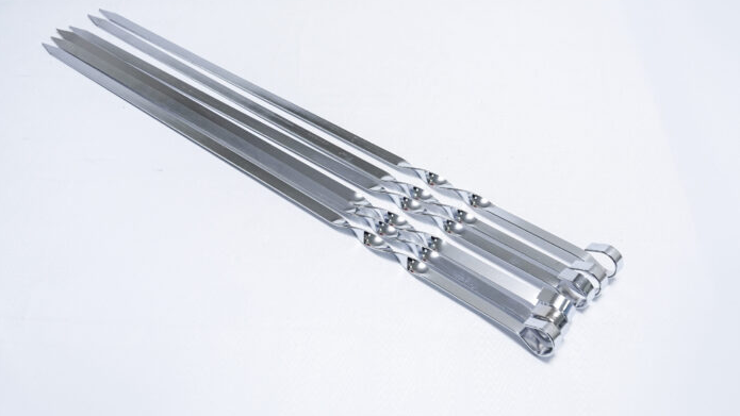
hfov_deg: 36.6
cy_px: 190
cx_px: 369
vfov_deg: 21.1
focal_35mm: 57
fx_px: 1118
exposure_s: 1/200
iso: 3200
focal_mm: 54
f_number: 9
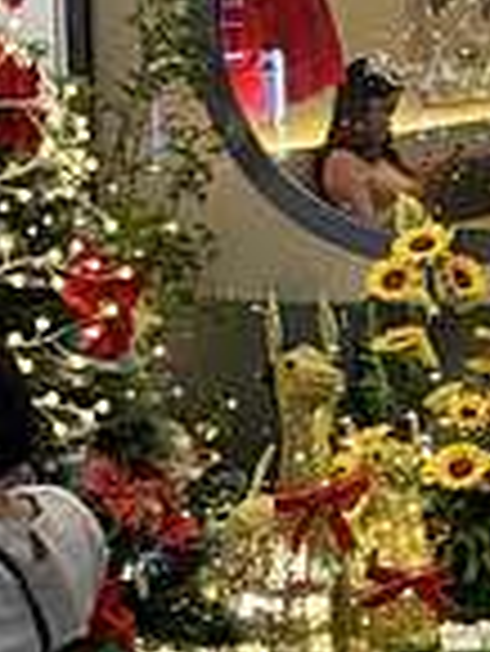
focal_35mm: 158
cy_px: 193
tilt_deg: -4.7
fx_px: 2978
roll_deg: +0.6
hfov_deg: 8.4
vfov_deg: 12.5
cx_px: 1259
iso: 200
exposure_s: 1/50
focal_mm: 5.96
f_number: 1.6
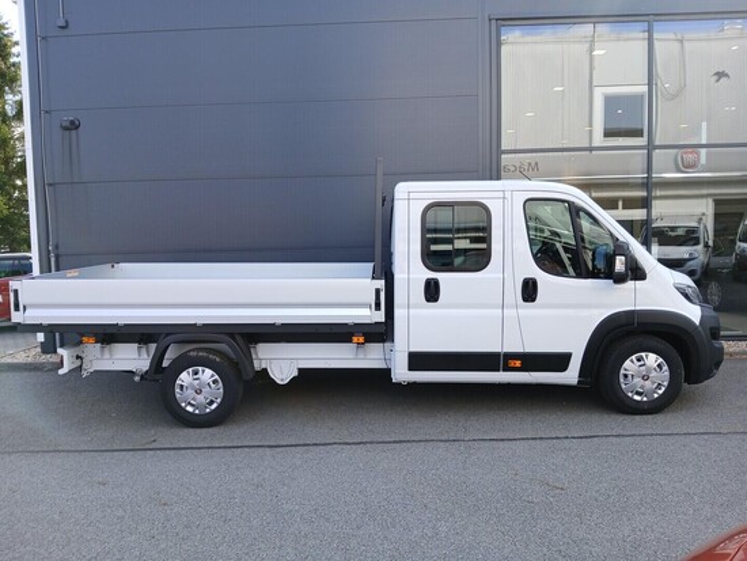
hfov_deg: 67.3
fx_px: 561
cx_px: 374
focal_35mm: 26
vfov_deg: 53.1
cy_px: 280
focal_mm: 3.98
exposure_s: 1/104
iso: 20
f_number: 1.8
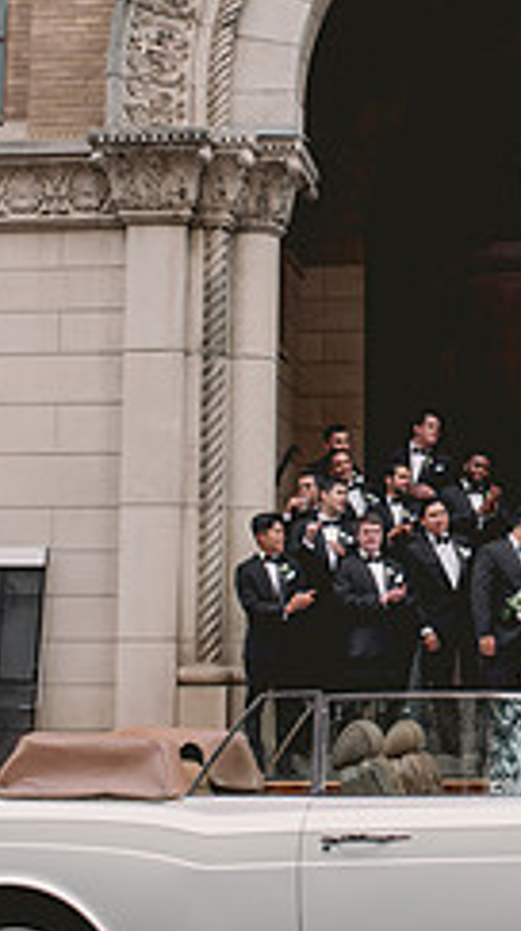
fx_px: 1676
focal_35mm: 68
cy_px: 418
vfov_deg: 31.0
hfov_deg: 17.4
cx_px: 490
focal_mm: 35
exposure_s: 1/1600
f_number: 4
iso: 400
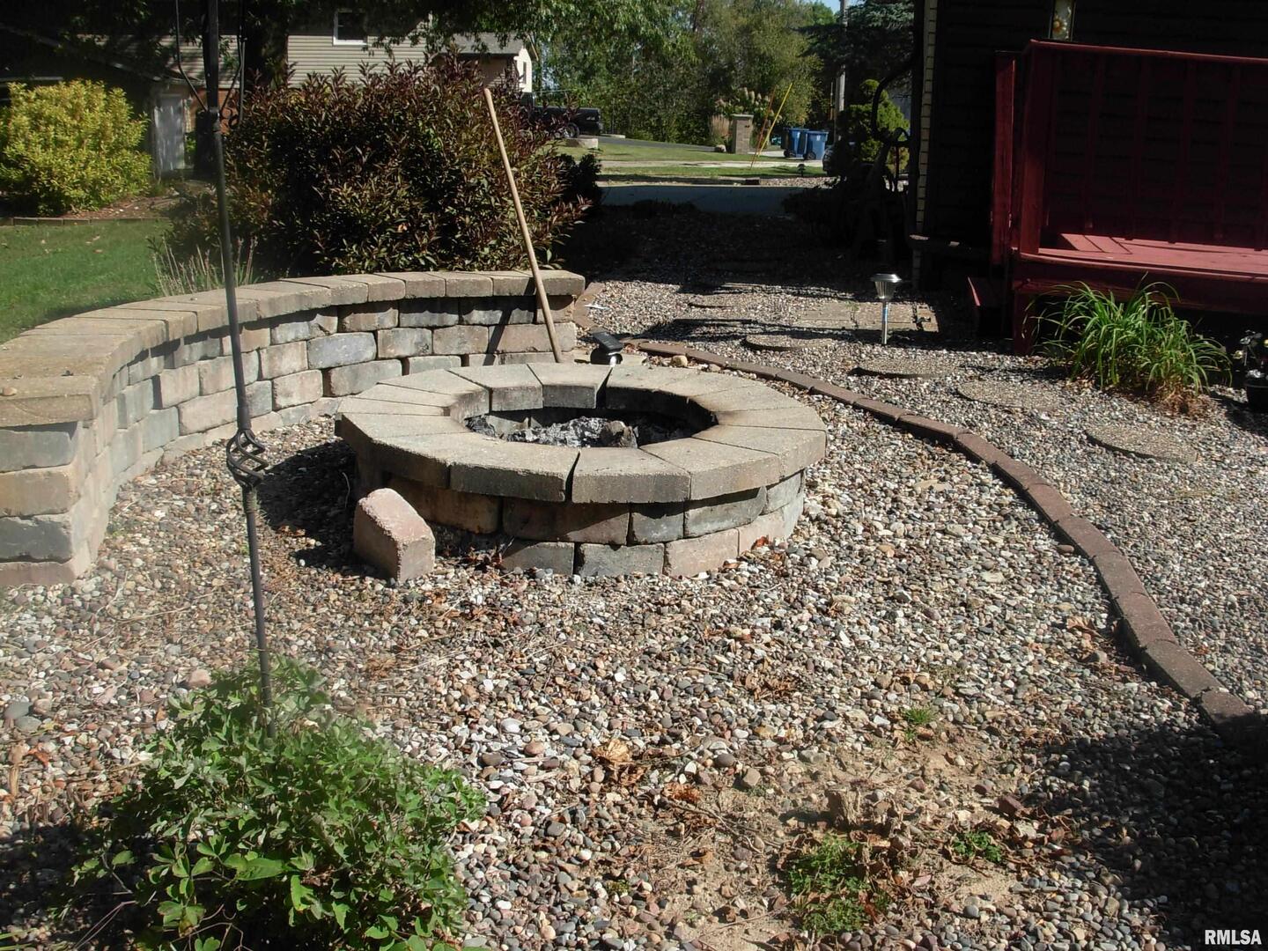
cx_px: 634
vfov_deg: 37.7
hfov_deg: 49.0
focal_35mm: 38
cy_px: 476
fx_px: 1392
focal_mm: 6.3
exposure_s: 1/406
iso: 79
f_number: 4.9
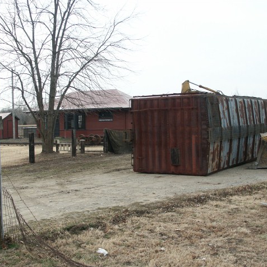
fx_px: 332
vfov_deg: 43.9
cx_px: 130
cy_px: 133
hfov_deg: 43.9
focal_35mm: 38
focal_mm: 8.37
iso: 100
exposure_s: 1/750
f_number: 2.8
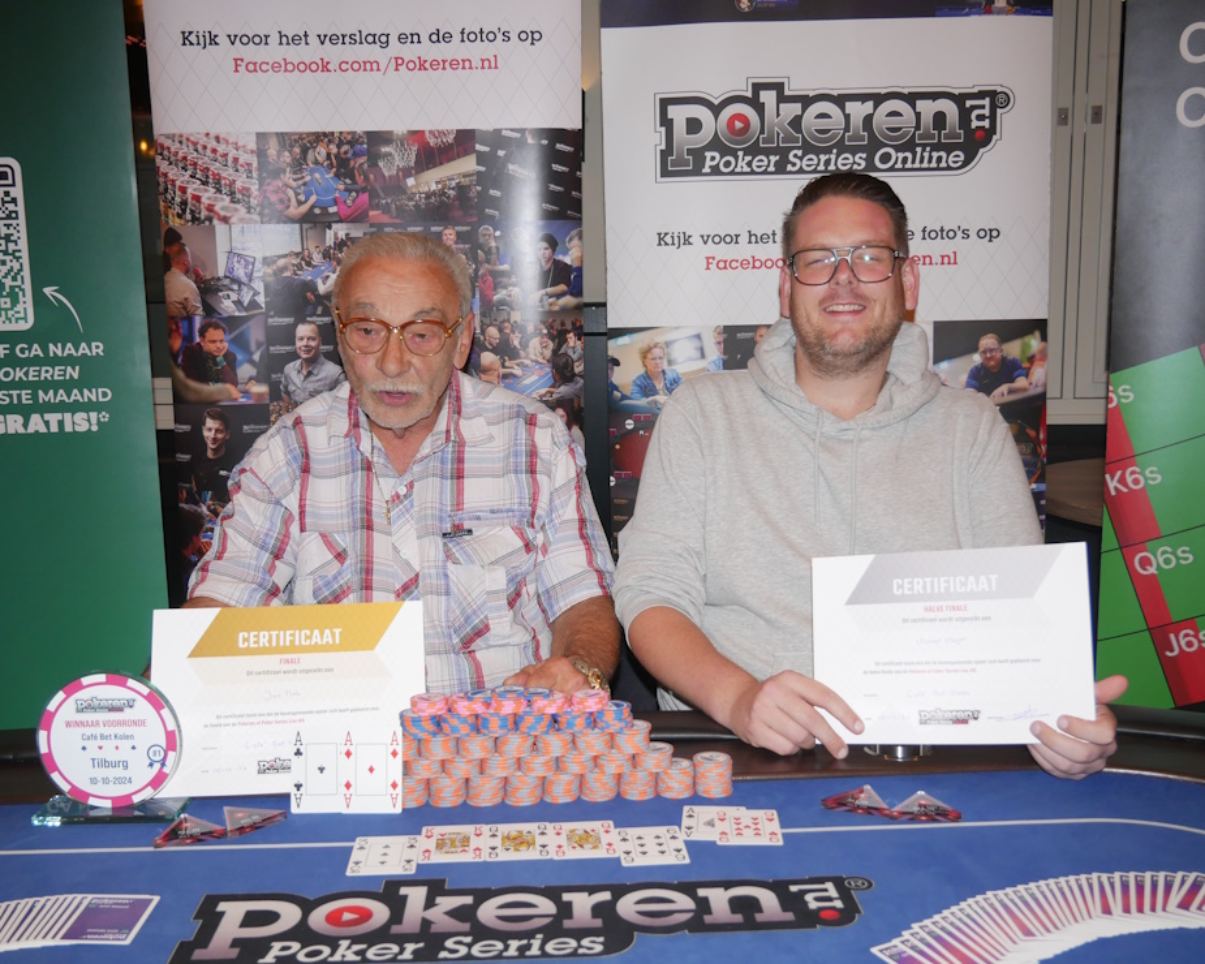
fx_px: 1355
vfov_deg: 39.2
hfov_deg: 47.9
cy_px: 481
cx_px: 577
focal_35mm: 38
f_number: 3.9
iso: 800
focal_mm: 18
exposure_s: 1/60
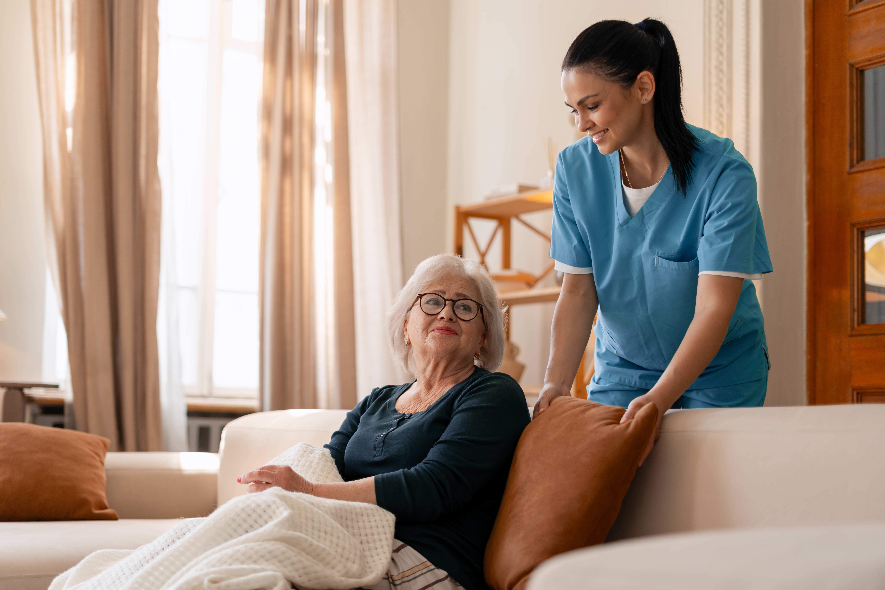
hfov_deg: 39.6
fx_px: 1229
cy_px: 295
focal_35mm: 50
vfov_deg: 27.0
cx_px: 442
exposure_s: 1/200
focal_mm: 50
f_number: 2
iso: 200
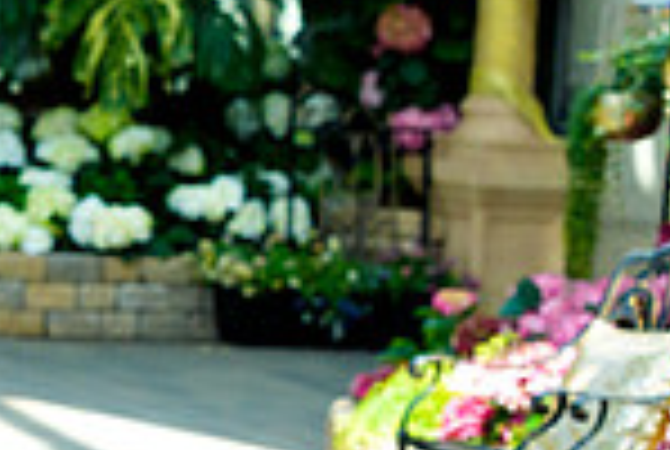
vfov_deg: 7.1
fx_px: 3618
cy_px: 299
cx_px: -553
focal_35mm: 194
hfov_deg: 10.0
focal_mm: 50
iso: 640
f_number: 3.2
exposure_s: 1/2500
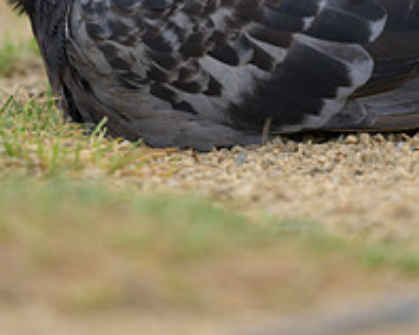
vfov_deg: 1.0
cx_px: 177
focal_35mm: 1540
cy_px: -68
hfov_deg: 1.3
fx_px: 19078
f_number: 2.8
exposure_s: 1/1600
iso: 125
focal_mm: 400
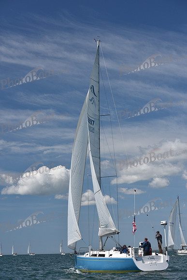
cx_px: 94
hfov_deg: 19.5
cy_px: 140
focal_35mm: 70
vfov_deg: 28.8
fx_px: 545
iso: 320
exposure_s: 1/800
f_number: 8
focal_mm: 70
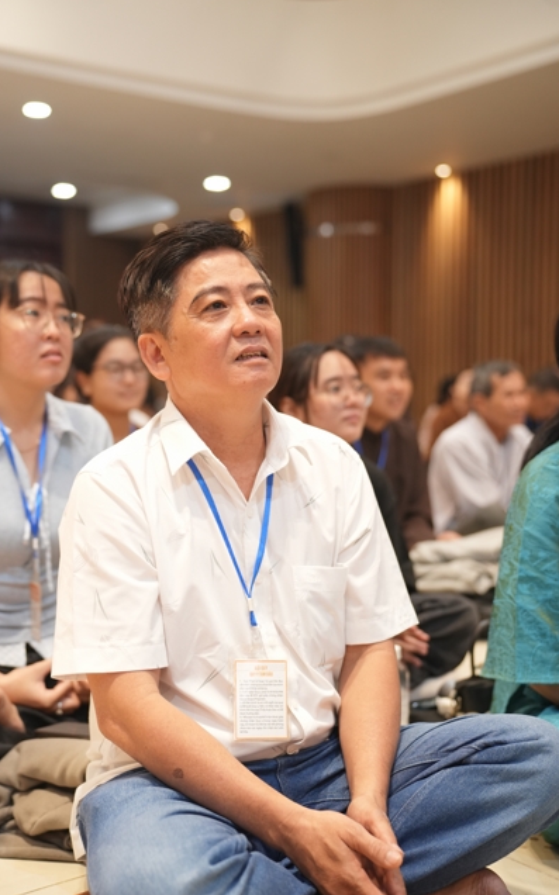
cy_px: 450
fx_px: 1220
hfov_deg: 25.8
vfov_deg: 40.3
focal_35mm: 50
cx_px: 257
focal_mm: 48
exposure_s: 1/125
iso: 1250
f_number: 2.5
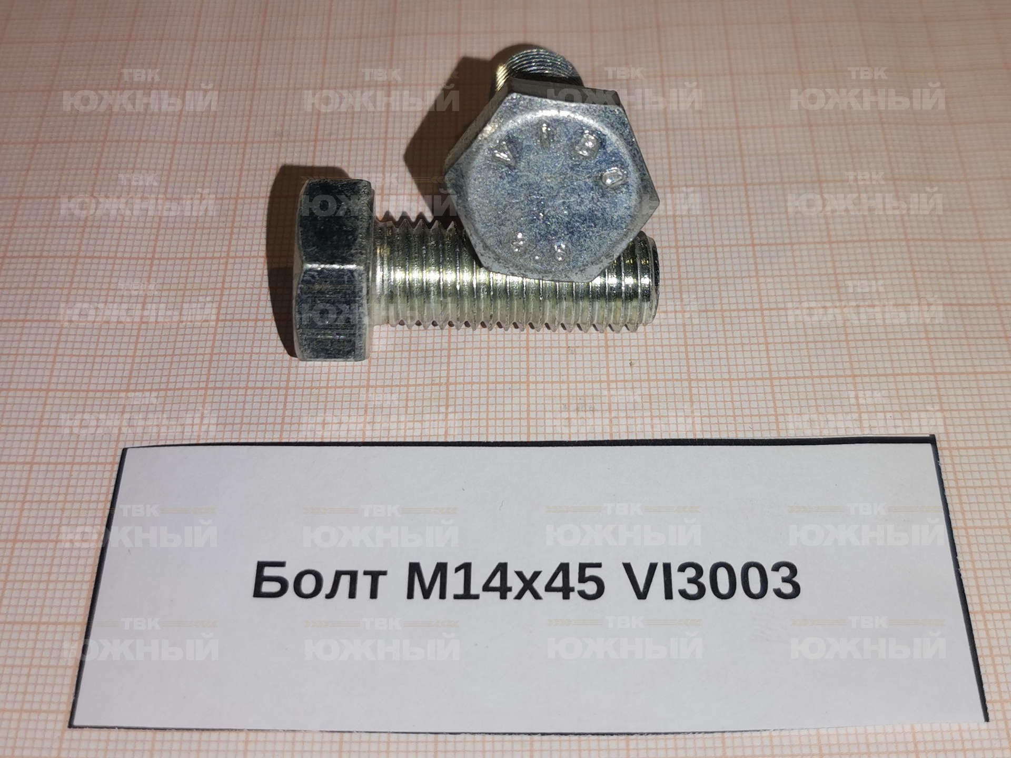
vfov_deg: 53.1
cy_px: 379
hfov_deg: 67.3
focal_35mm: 26
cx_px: 506
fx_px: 759
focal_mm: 4.66
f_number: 1.4
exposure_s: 1/226
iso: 50
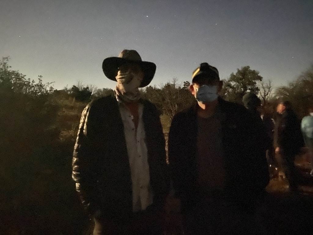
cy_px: 118
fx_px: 235
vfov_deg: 53.1
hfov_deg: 67.3
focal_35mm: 26
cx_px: 156
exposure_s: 1.1
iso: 6400
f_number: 1.8
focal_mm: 4.25
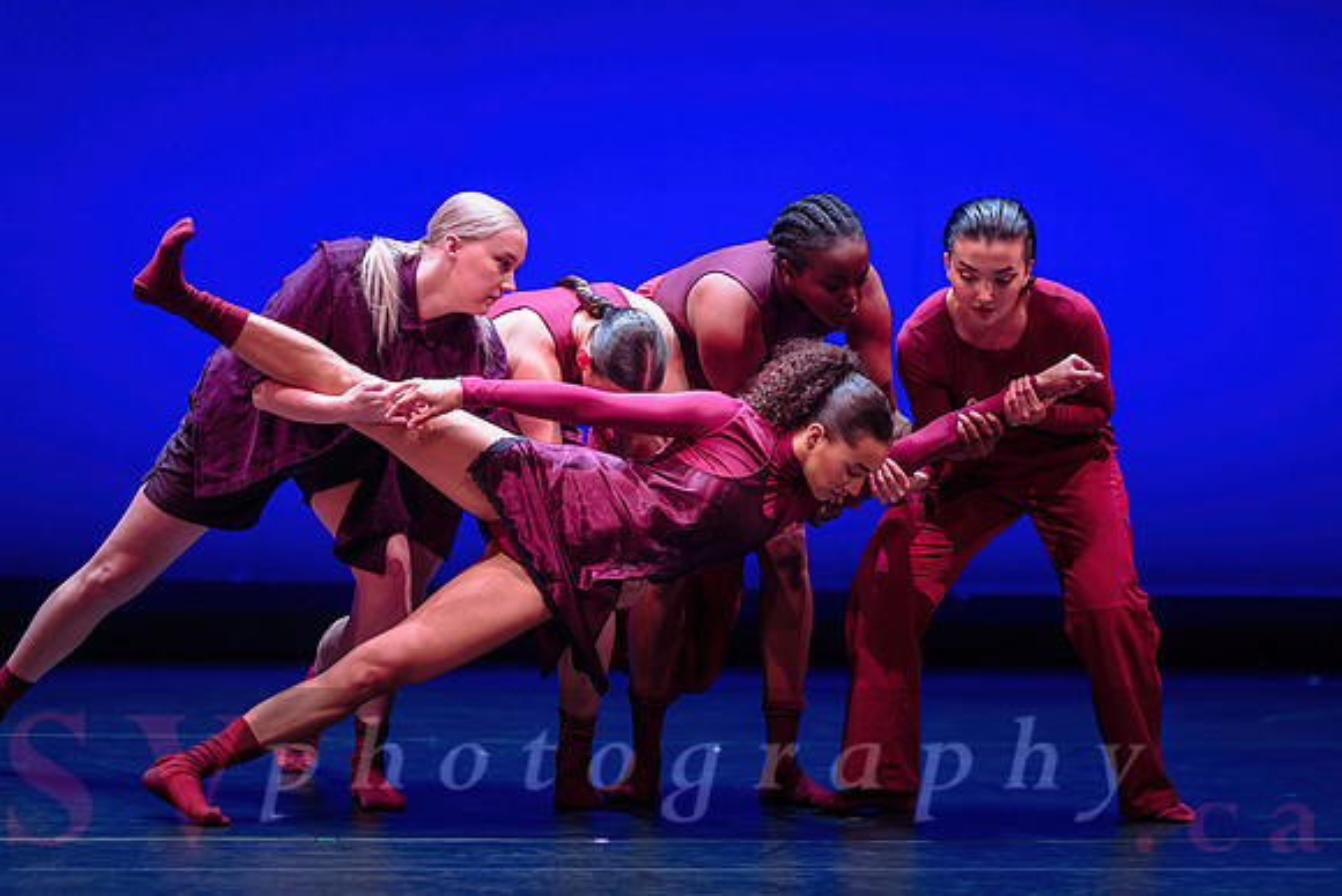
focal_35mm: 125
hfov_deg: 16.4
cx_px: 778
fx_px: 4647
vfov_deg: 11.0
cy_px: 505
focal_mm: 105
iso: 1250
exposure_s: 1/400
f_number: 1.4
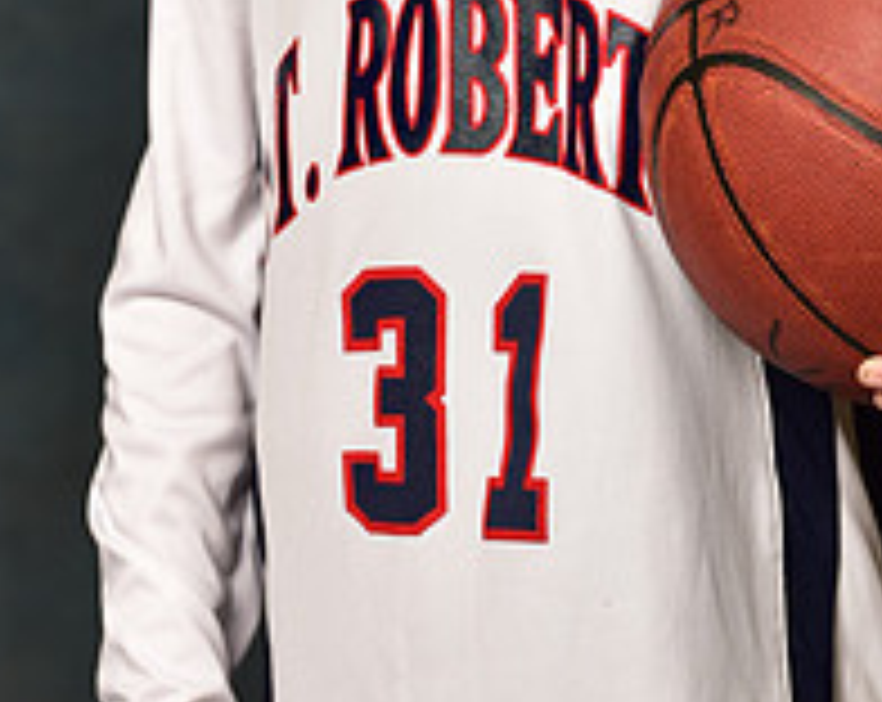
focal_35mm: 334
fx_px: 8701
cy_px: -248
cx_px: 637
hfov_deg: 5.8
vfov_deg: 4.6
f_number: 4.5
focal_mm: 120
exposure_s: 1/200
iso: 250
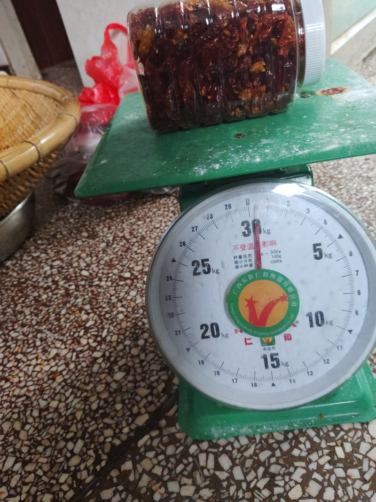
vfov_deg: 67.3
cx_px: 188
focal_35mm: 26
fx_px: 377
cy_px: 251
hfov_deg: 53.1
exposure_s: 1/100
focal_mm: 4.84
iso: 2634
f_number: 1.88
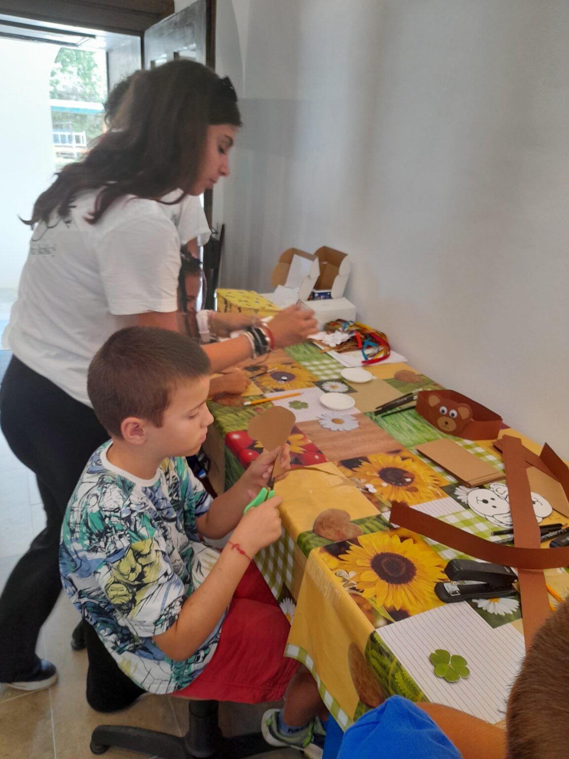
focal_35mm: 25
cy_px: 380
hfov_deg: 54.9
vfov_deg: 69.4
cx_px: 284
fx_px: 548
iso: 100
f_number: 2
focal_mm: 4.6
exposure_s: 1/50
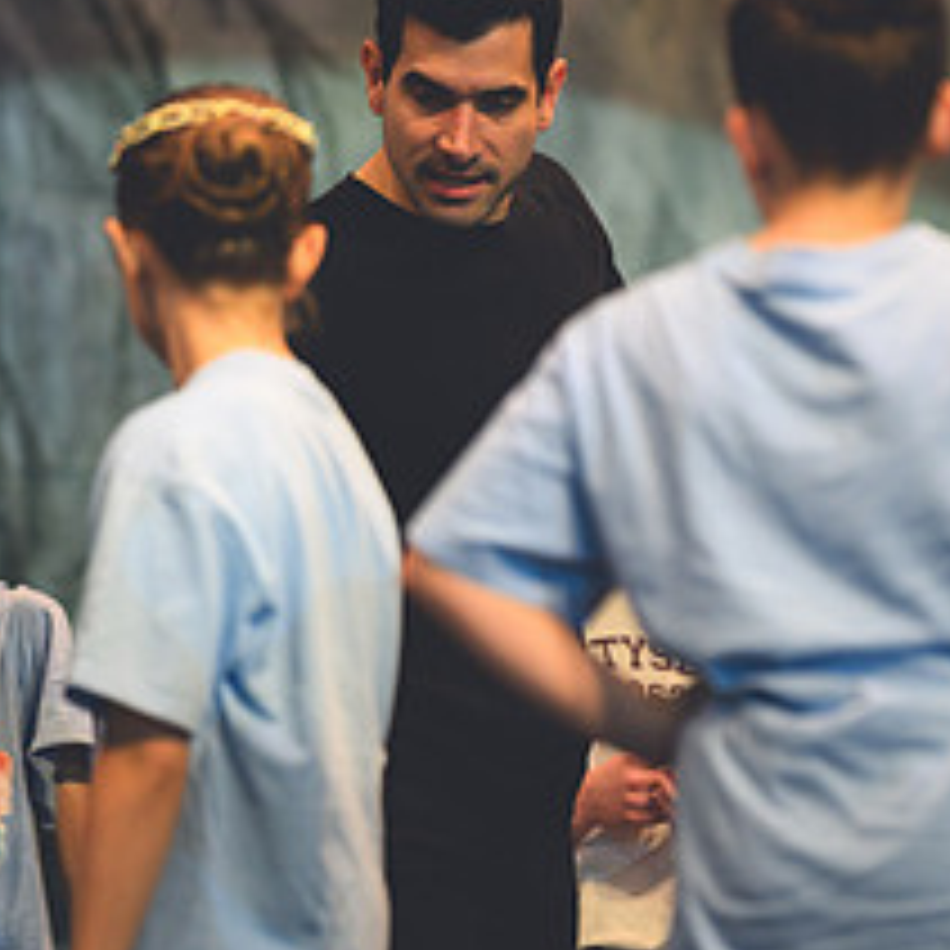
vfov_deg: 3.8
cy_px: 295
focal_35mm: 467
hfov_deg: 3.8
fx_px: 14500
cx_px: 405
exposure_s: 1/500
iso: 720
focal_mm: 200
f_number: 2.8
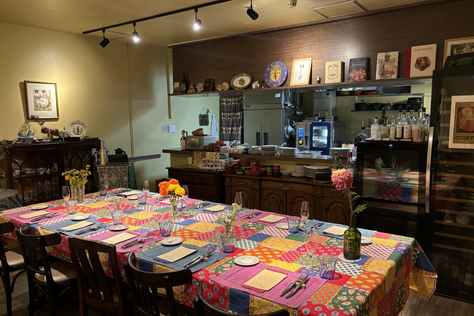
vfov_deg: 46.4
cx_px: 243
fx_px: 369
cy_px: 168
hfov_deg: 65.5
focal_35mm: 28
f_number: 1.6
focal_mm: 5.96
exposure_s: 1/50
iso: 250
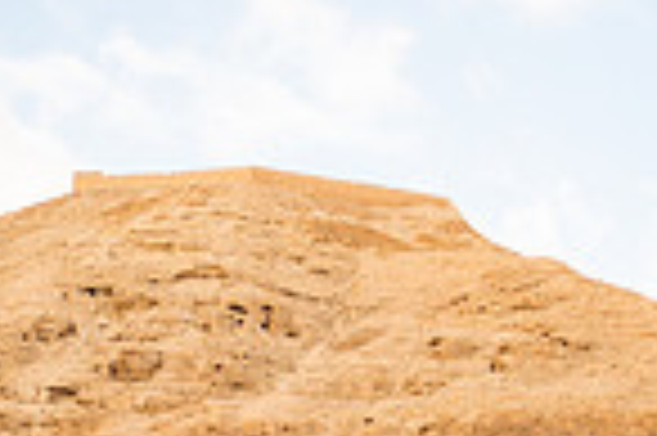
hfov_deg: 9.2
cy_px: 753
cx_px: 936
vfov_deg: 6.1
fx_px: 3992
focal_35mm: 219
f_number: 2.8
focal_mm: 55
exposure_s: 1/1250
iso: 200
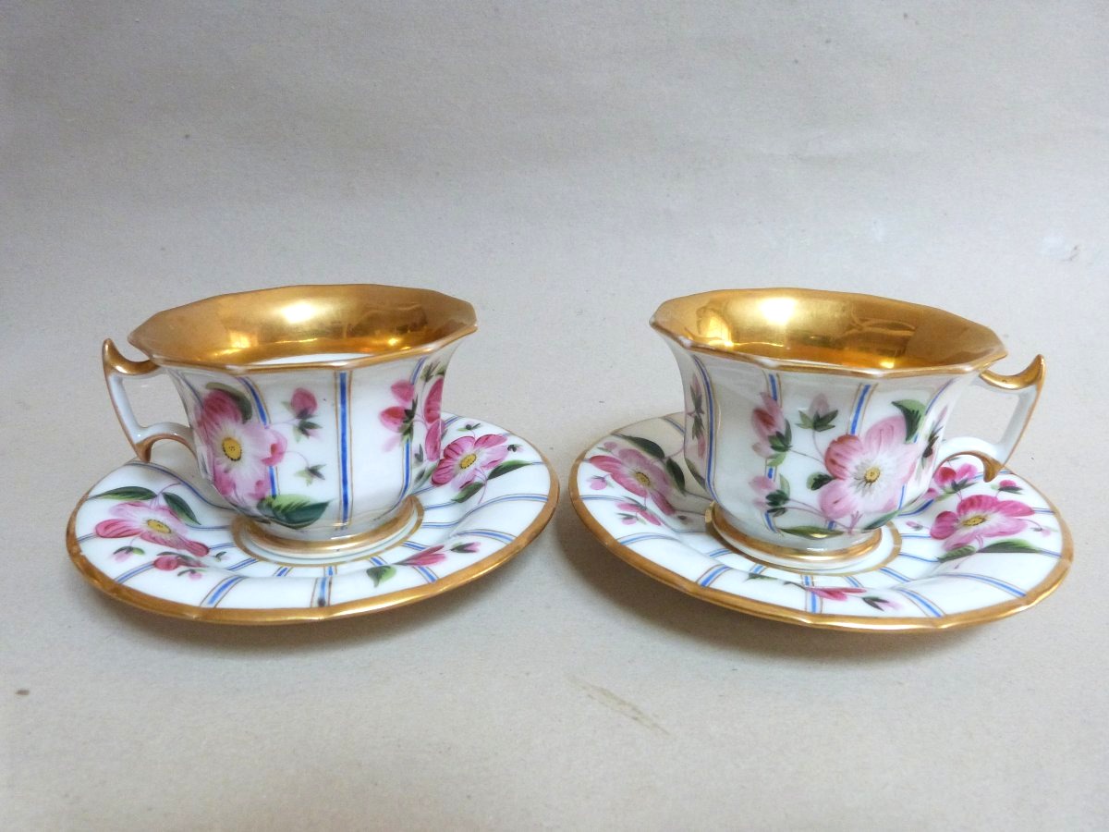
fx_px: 801
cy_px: 416
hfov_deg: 69.4
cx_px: 554
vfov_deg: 54.9
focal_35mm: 25
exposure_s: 1/60
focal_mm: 4.5
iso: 400
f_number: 2.8
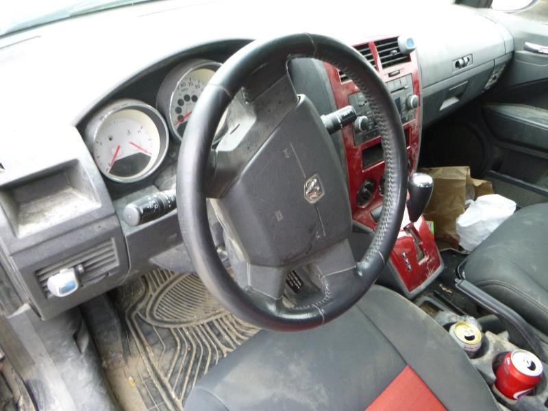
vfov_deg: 54.9
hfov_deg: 69.4
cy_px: 206
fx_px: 396
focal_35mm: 25
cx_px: 274
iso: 400
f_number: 3.9
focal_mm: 4.5
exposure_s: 1/40
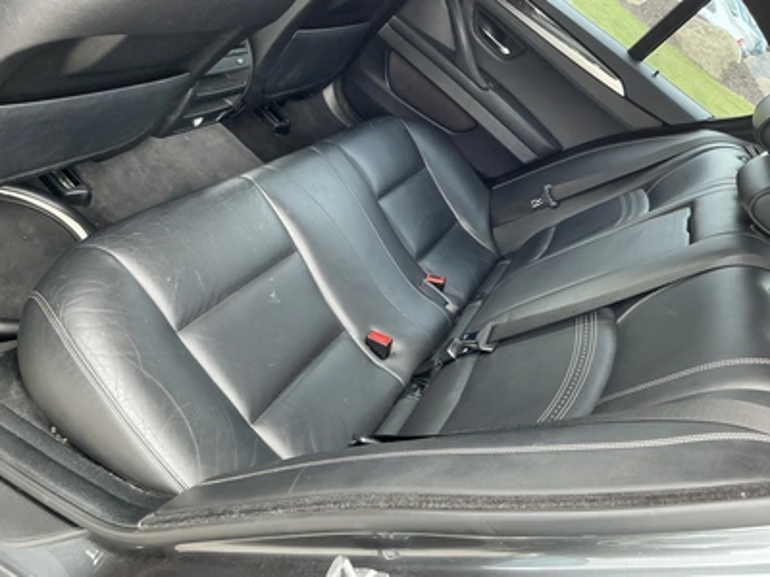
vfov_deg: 49.7
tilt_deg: -35.4
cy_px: 288
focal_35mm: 28
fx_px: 623
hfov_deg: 63.4
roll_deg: -37.5
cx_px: 385
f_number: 1.8
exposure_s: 1/106
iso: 64
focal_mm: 3
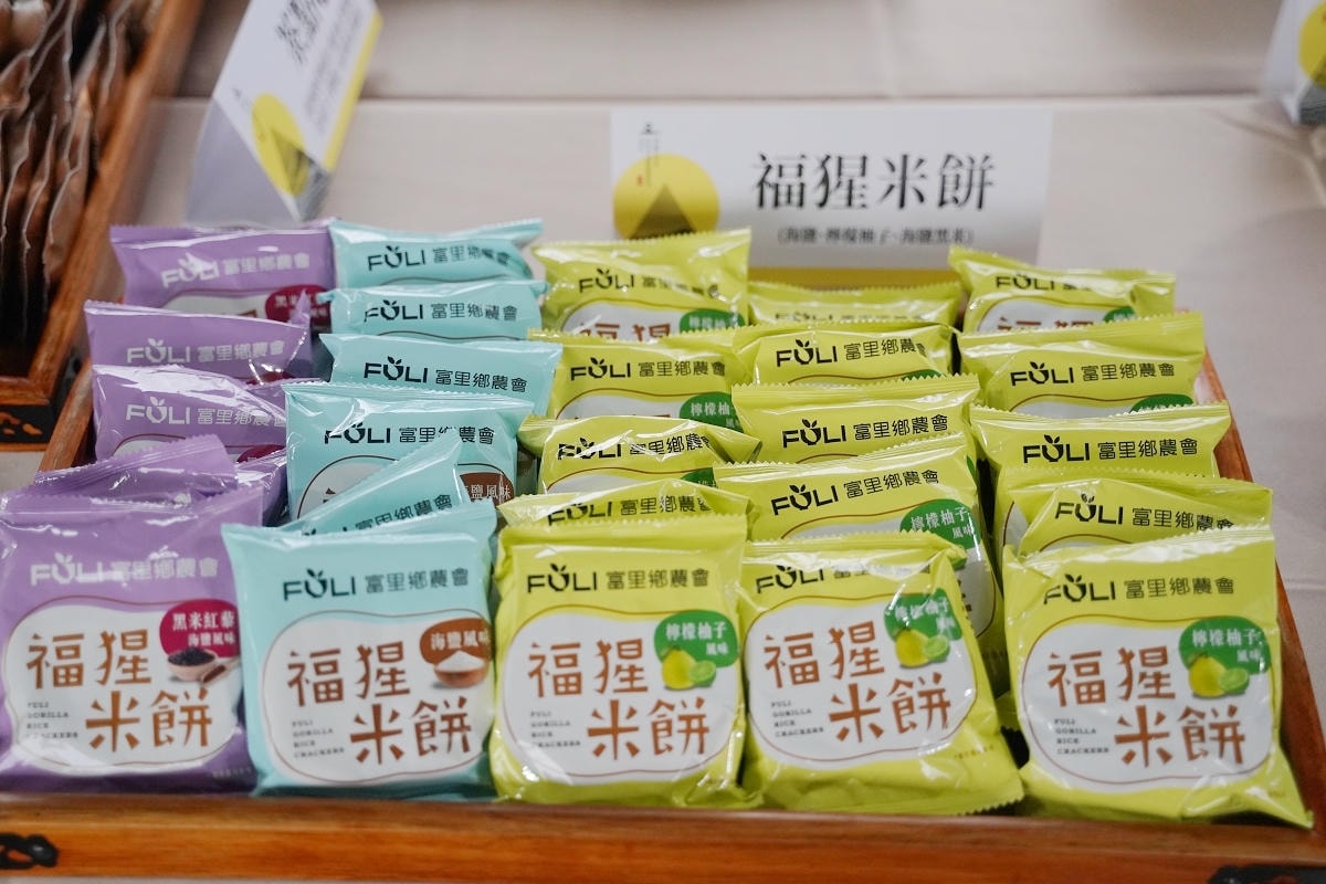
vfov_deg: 27.5
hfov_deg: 40.3
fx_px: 1805
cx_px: 663
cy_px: 442
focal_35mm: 49
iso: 2500
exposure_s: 1/160
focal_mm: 49
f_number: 2.8
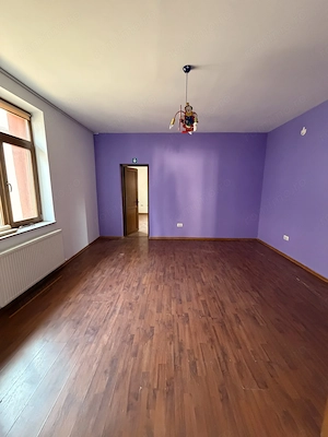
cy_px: 218
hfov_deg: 85.7
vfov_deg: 102.1
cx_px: 164
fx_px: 177
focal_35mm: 14
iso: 800
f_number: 2.2
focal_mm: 2.22
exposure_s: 1/60
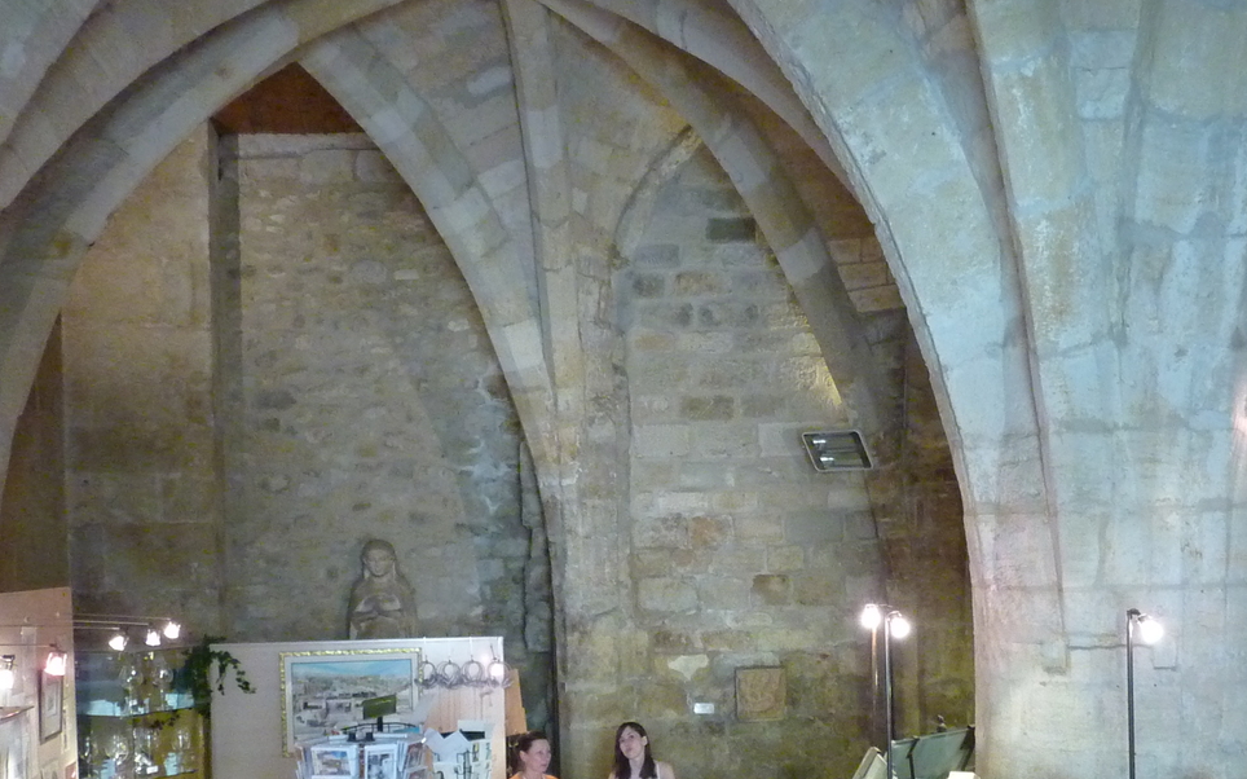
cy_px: 613
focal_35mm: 44
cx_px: 758
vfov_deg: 28.6
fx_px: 1495
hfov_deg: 45.0
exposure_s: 1/15
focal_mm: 4.1
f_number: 3.3
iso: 400
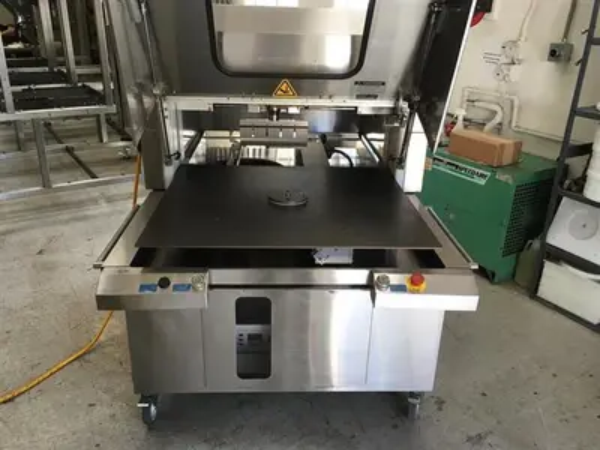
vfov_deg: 48.2
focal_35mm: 29
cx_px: 300
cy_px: 225
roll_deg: -2.7
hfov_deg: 61.7
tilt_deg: -23.3
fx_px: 503
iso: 25
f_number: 2.2
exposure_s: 1/30
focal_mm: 4.15
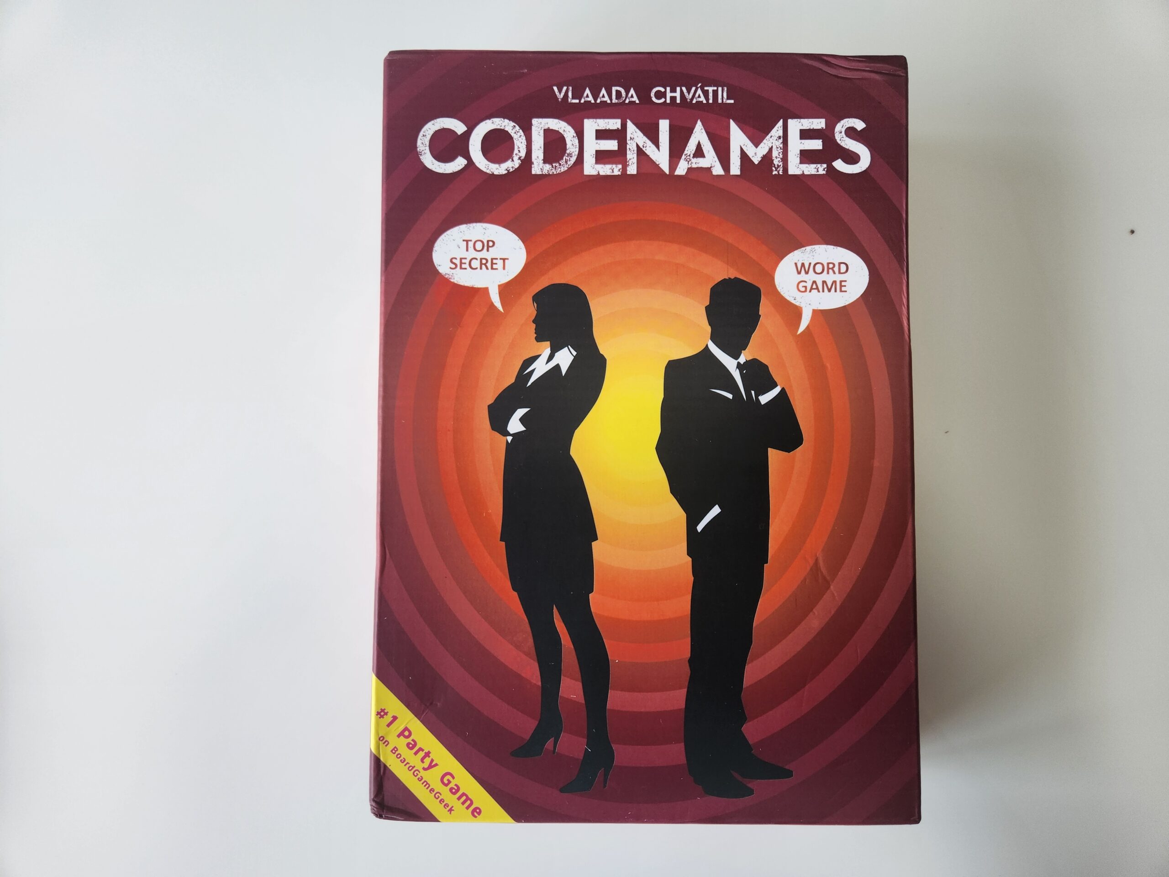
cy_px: 438
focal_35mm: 23
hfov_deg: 73.9
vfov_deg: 58.9
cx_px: 584
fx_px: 777
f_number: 1.8
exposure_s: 1/100
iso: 64
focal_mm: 5.4
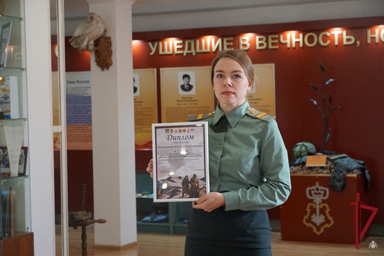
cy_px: 128
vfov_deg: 18.2
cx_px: 192
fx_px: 800
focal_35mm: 75
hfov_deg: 27.0
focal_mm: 50
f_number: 5
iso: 3200
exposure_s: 1/160
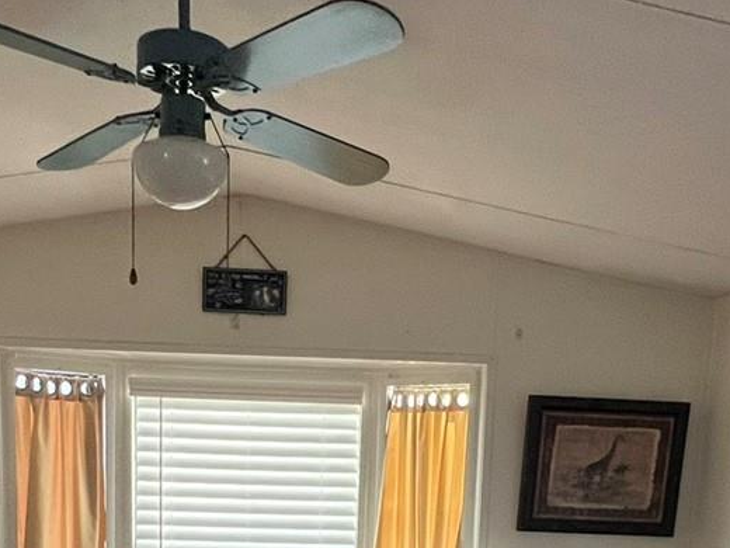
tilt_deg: -10.3
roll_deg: -1.5
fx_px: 844
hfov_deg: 46.7
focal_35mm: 40
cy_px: 617
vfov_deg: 31.5
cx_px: 330
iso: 320
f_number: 1.8
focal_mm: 1.57
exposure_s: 1/60
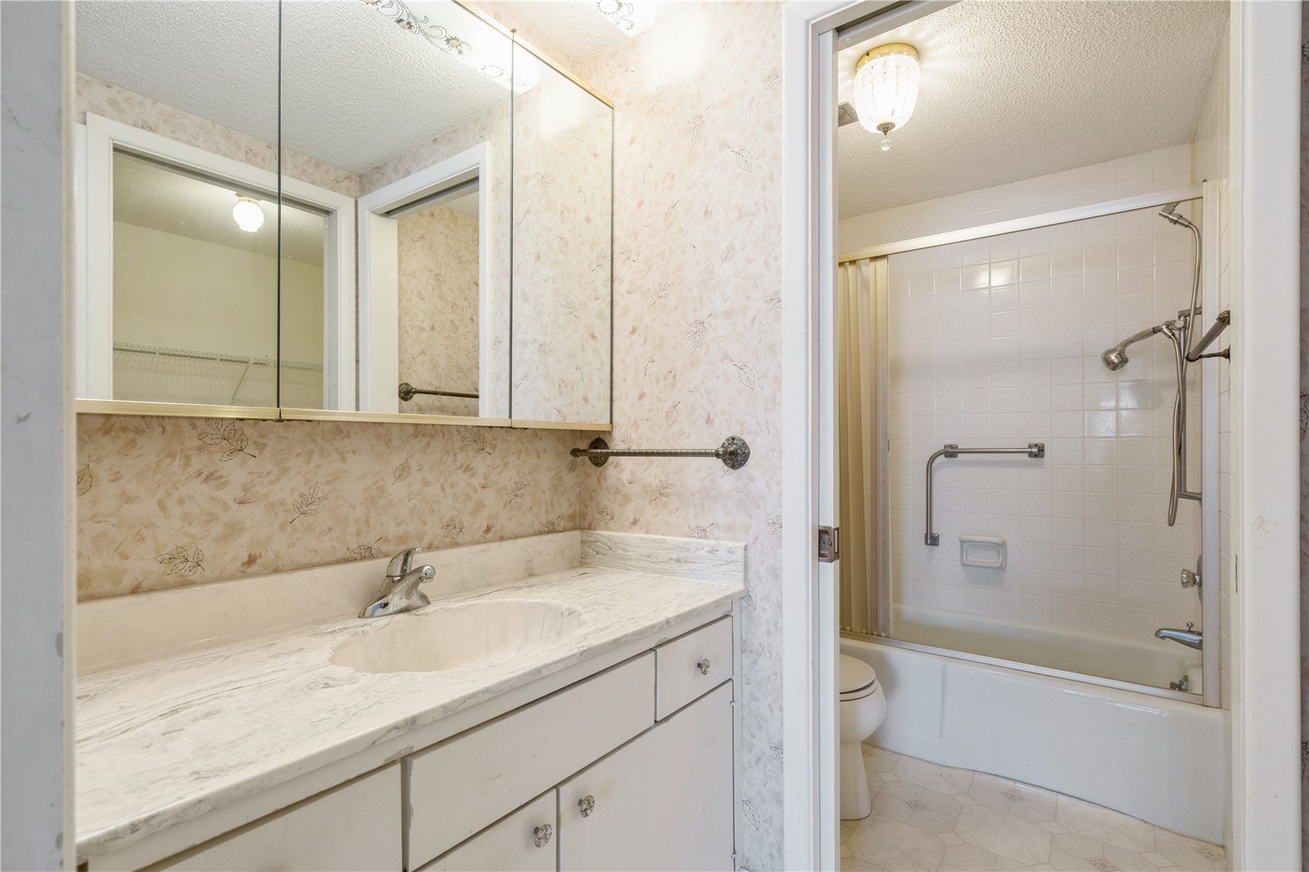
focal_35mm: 16
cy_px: 436
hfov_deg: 96.7
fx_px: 582
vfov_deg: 73.7
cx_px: 654
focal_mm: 16
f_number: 8
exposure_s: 1/15
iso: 400
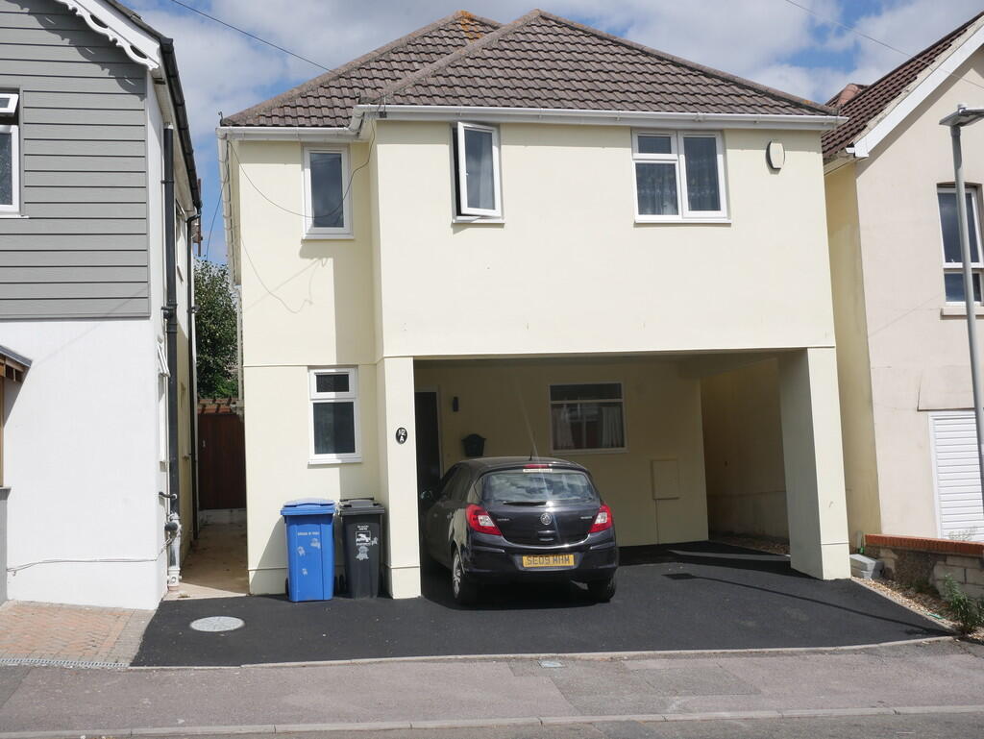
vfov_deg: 36.0
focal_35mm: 40
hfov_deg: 46.8
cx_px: 492
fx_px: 1138
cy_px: 370
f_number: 9
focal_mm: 20
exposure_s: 1/500
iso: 200
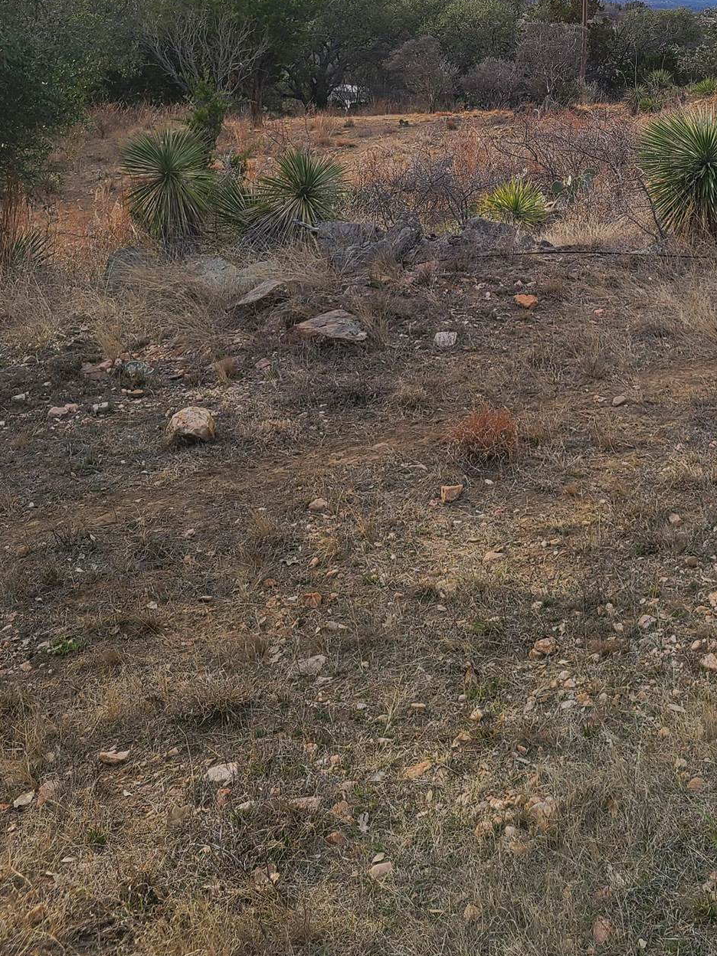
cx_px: 562
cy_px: 101
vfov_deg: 37.2
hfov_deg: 29.6
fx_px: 1326
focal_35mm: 48
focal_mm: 5.4
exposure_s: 1/1517
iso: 40
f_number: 1.8
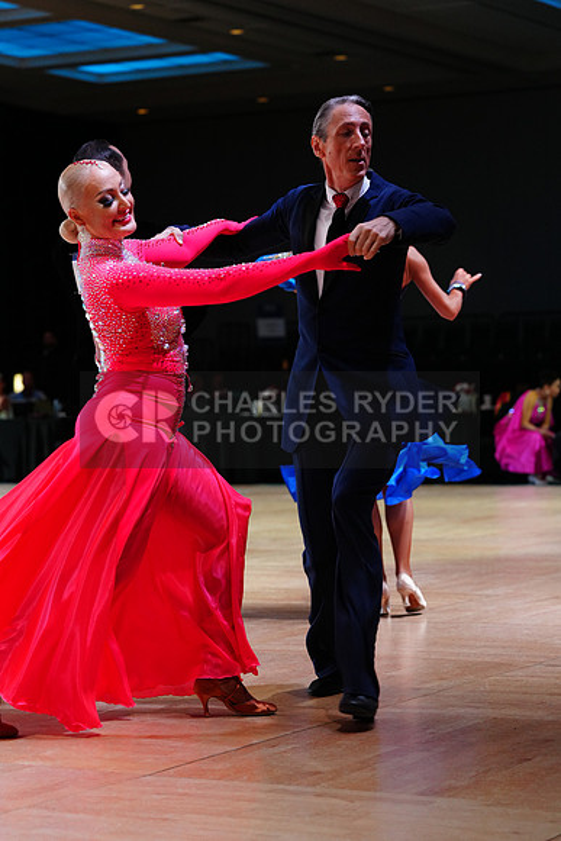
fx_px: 2149
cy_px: 420
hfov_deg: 14.9
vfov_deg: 22.1
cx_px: 280
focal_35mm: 92
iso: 2500
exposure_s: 1/320
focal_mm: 92
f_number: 4
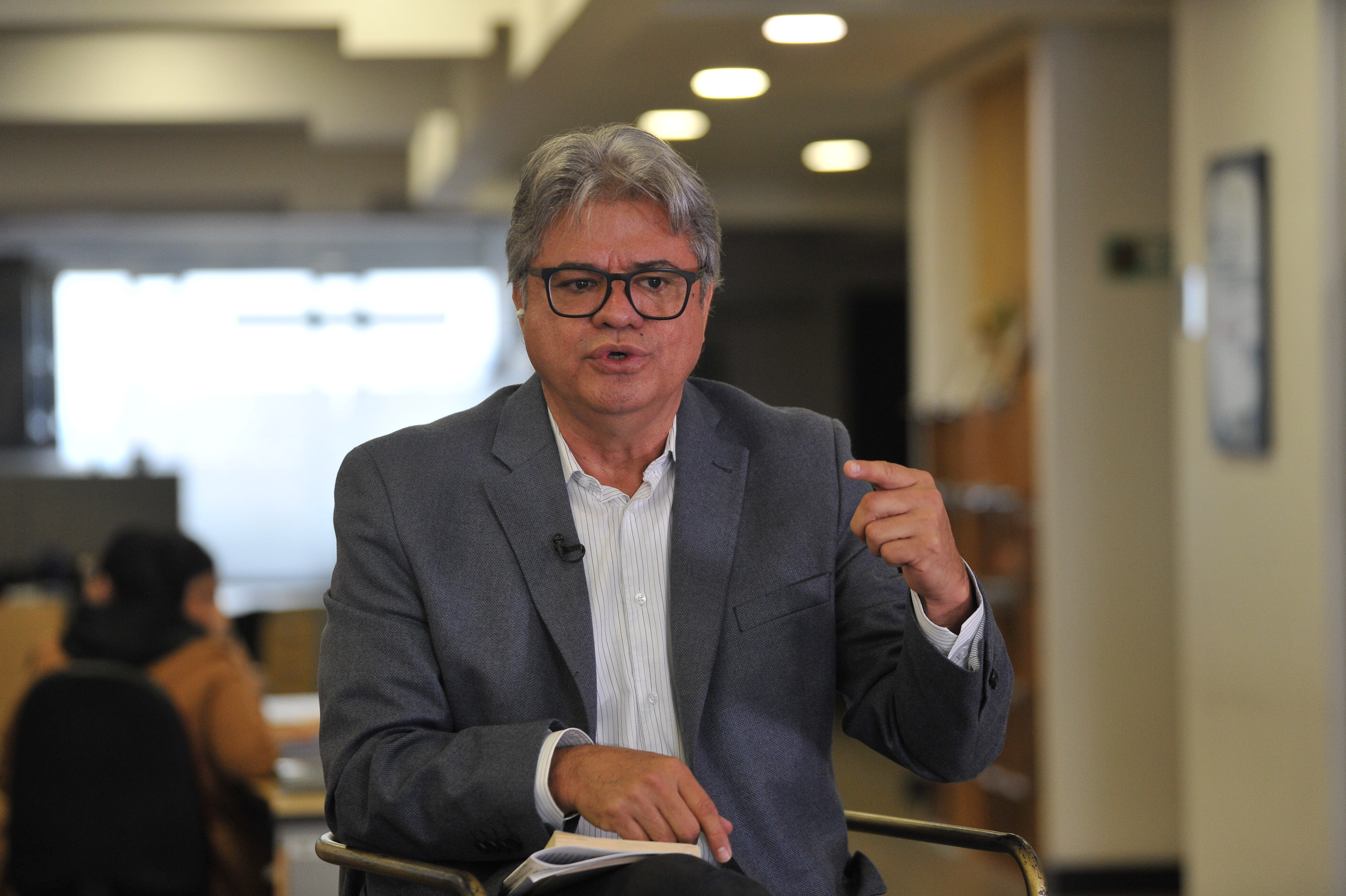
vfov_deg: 12.4
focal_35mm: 110
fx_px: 4110
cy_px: 448
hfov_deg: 18.6
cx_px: 673
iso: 2000
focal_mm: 110
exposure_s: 1/640
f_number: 2.8
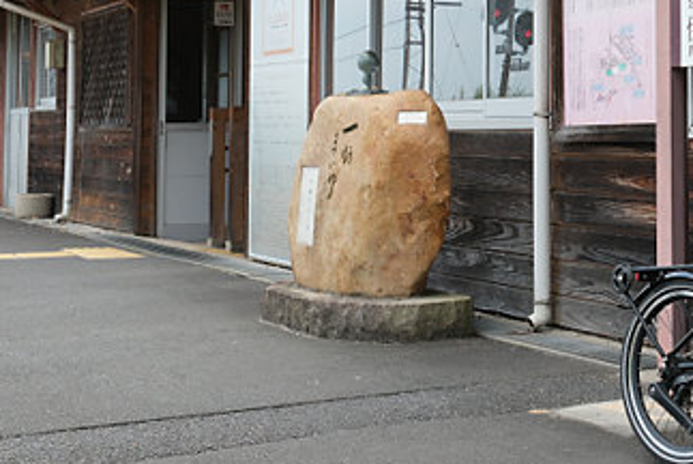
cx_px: 820
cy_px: 30
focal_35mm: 76
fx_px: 1464
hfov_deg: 24.3
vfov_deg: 17.7
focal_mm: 21.2
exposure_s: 1/350
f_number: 5.6
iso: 250
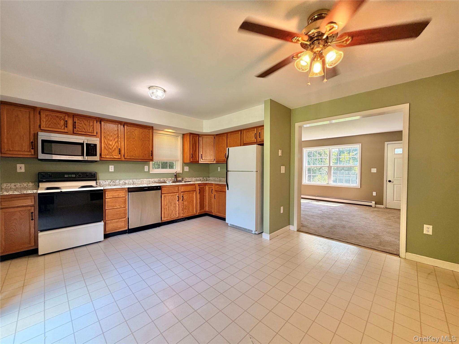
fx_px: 186
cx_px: 230
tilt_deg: -1.5
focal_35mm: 14
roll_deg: -0.6
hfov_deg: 102.1
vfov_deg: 85.7
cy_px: 172
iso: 160
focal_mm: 2.22
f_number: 2.2
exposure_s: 1/120
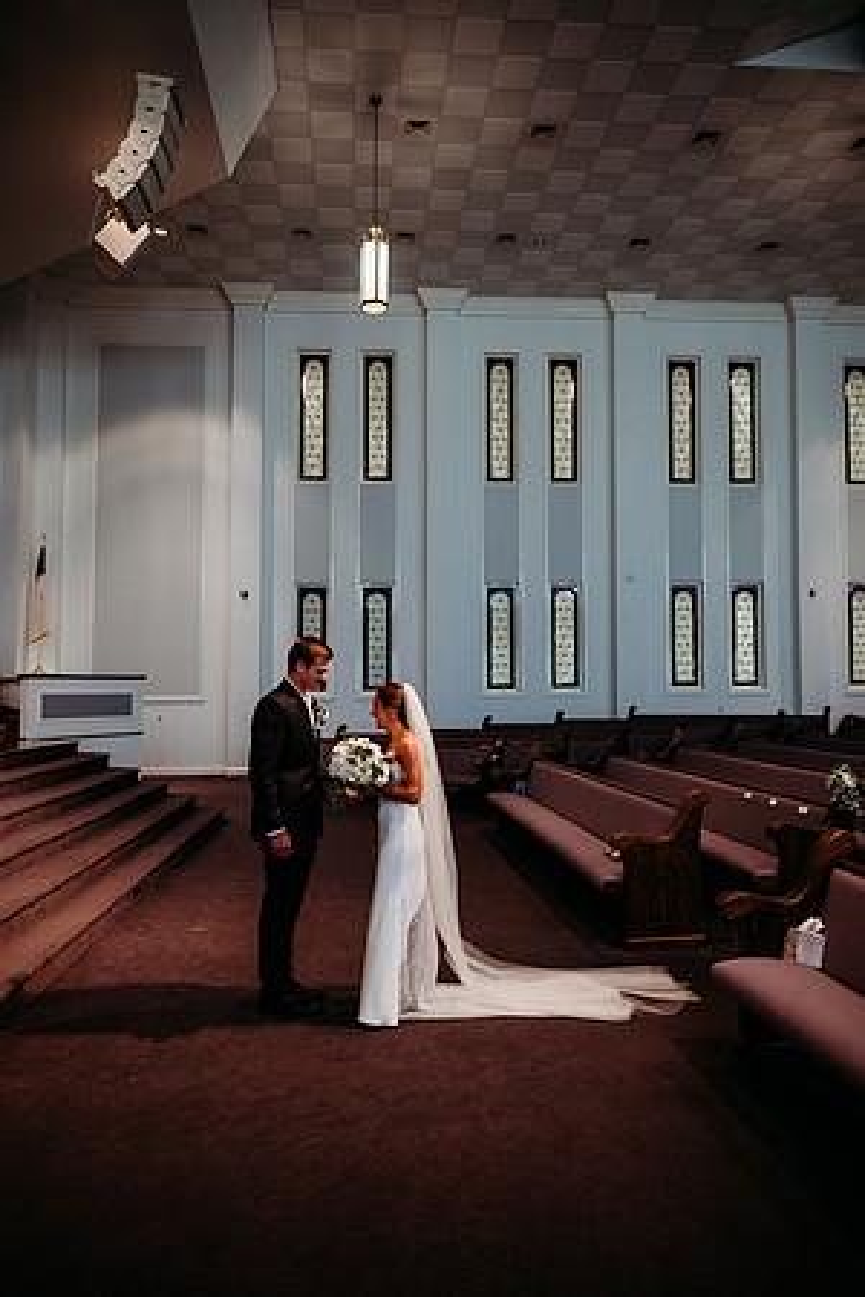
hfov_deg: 53.1
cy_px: 648
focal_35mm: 24
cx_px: 432
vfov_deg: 73.7
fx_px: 865
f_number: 2.5
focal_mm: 24
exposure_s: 1/160
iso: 640
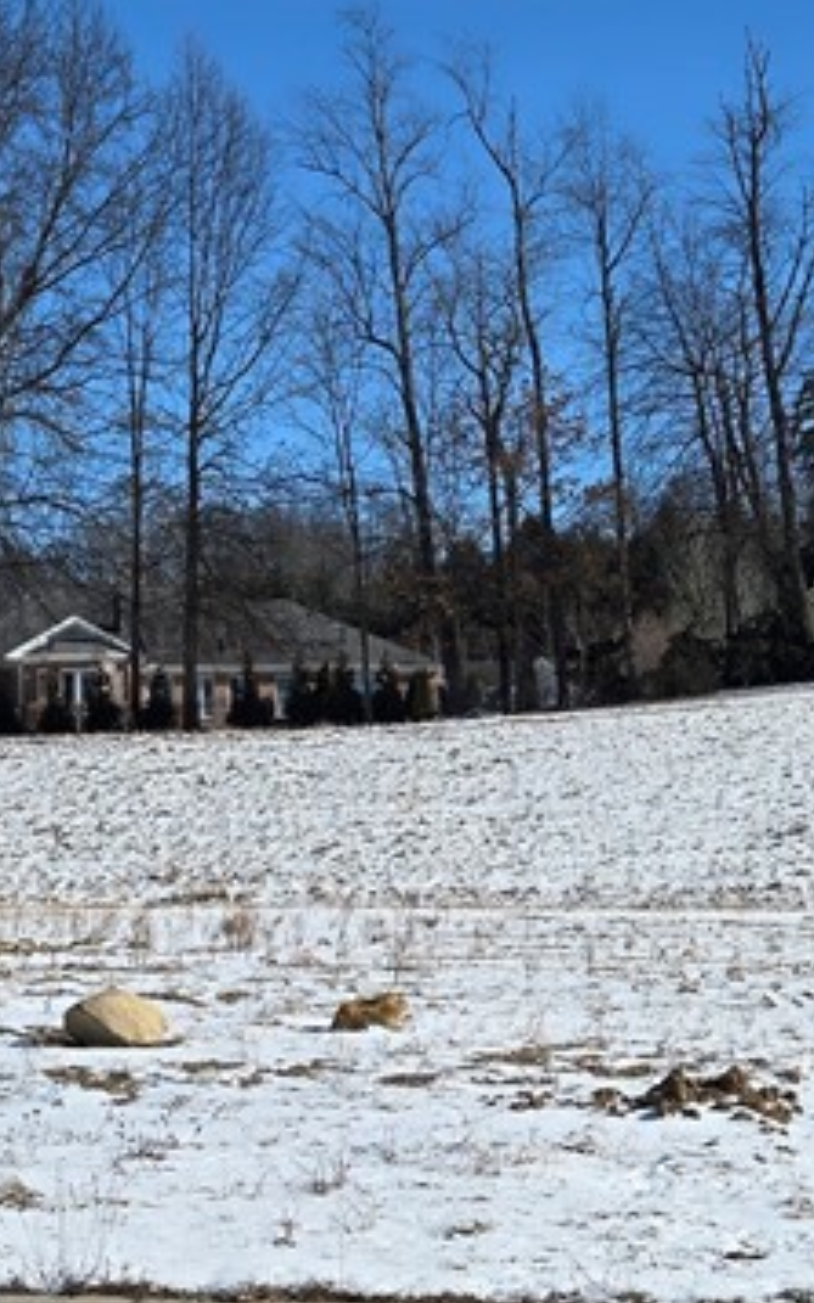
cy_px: 580
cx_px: 569
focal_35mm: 70
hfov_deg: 18.5
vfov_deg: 29.4
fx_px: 2486
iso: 25
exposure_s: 1/2921
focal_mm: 5.4
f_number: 1.8
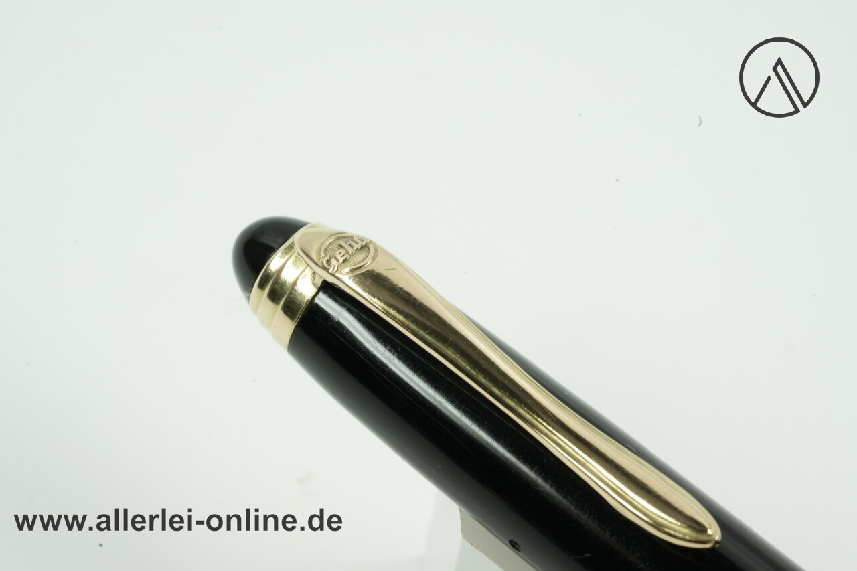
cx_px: 428
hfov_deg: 22.6
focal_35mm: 90
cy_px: 286
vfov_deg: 15.2
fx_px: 2142
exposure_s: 1/25
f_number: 16
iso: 2500
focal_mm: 90
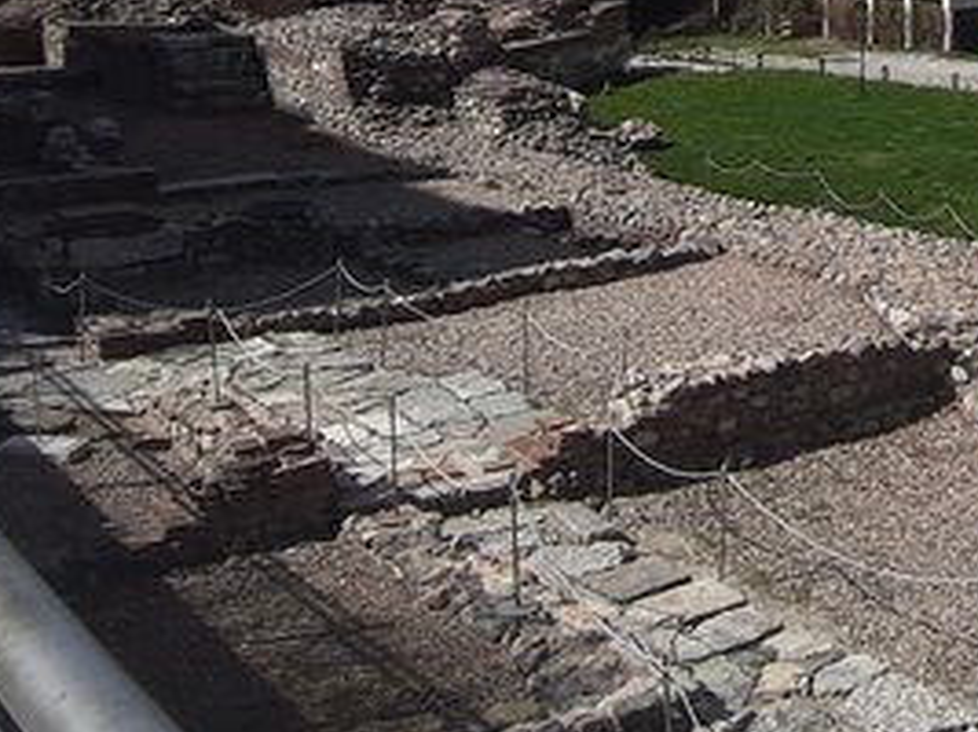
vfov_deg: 24.1
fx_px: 1525
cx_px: 1267
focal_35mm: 54
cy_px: -183
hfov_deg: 29.0
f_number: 2.4
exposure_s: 1/1534
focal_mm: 1.87
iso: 40
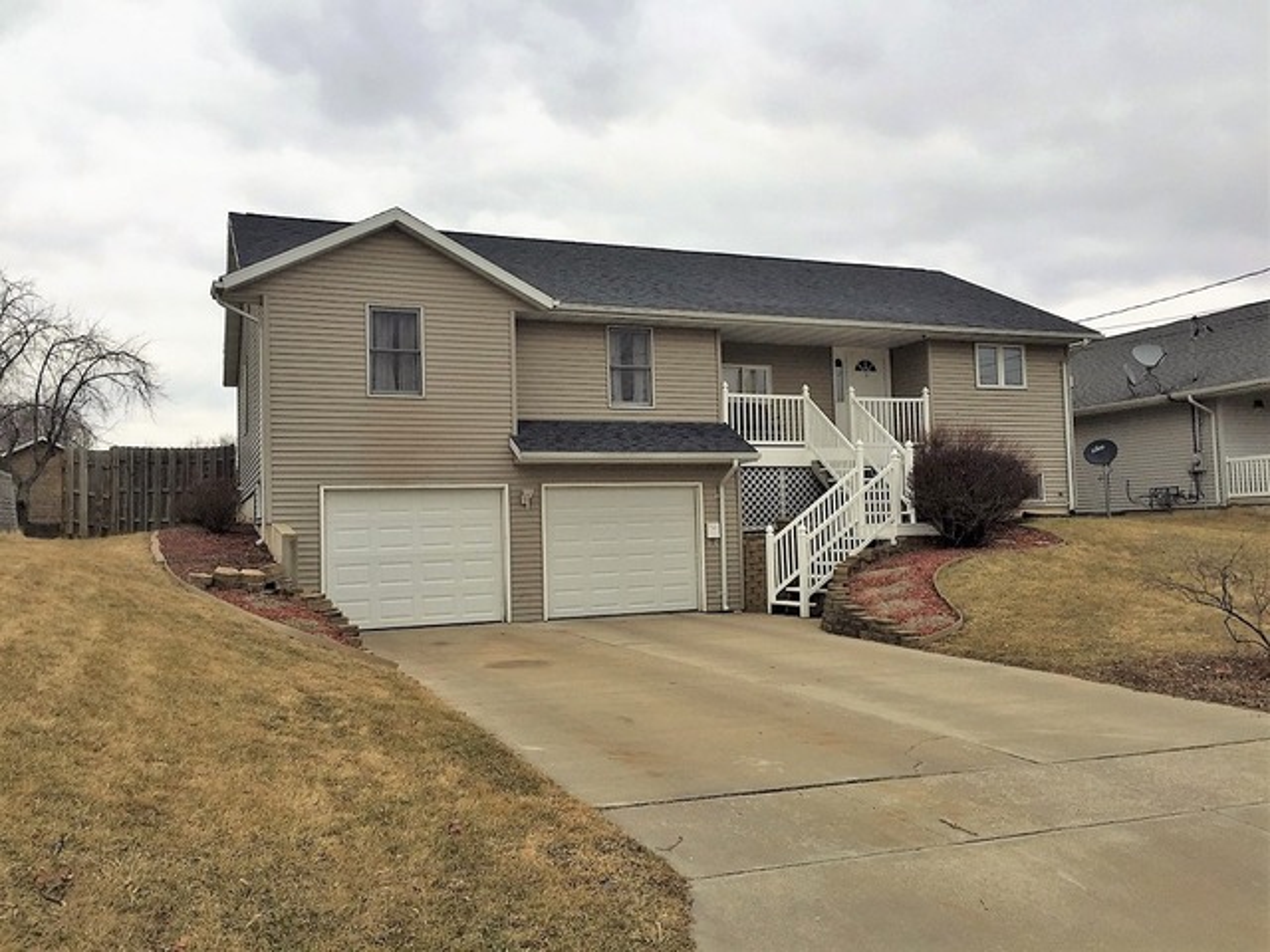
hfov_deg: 61.7
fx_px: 1064
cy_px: 476
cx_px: 635
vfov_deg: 48.2
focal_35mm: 29
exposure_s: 1/670
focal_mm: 4.15
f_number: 2.2
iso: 32
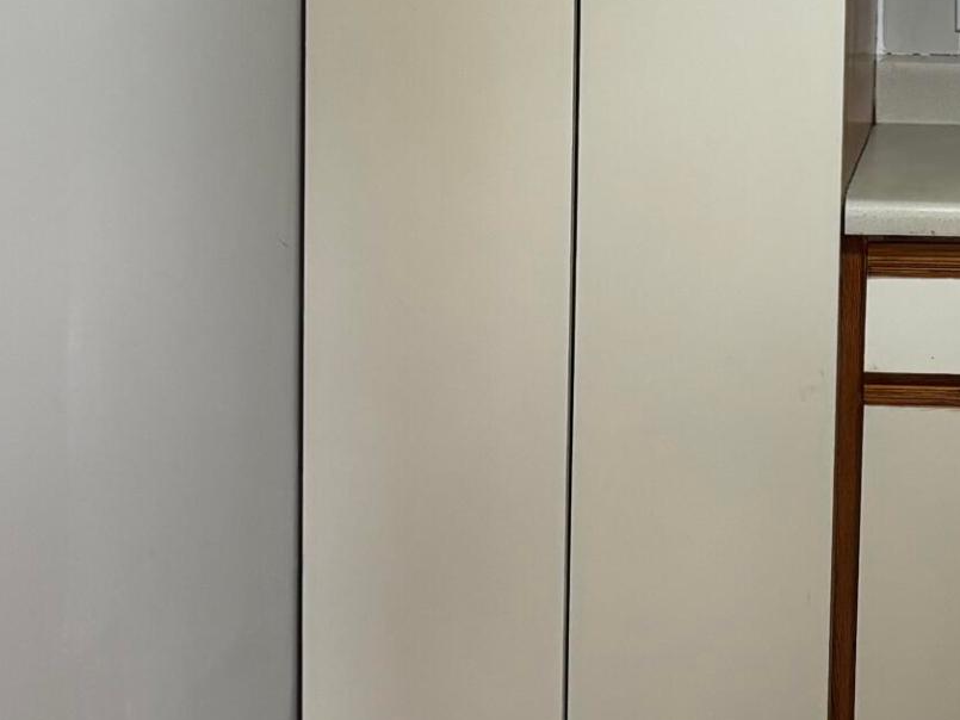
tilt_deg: -5.1
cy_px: -18
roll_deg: -1.2
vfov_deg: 15.6
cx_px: 1059
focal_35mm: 93
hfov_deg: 20.1
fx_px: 2580
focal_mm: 5.96
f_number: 1.6
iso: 125
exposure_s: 1/95
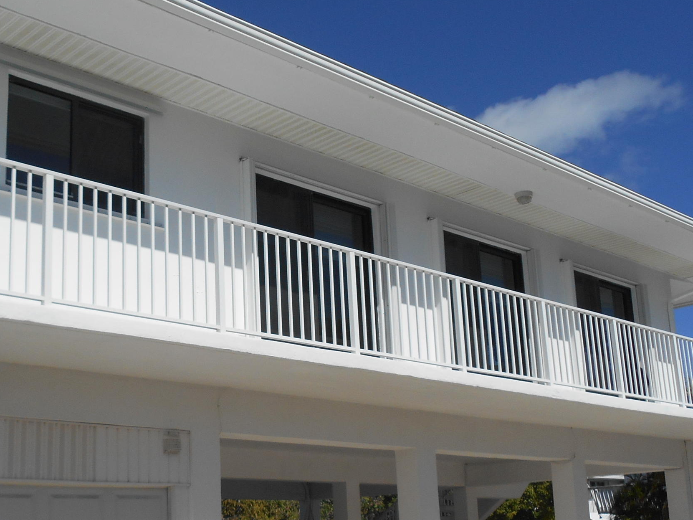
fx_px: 941
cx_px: 241
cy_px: 358
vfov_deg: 30.6
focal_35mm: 47
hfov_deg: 40.0
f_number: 11
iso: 80
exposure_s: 1/200
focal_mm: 4.7
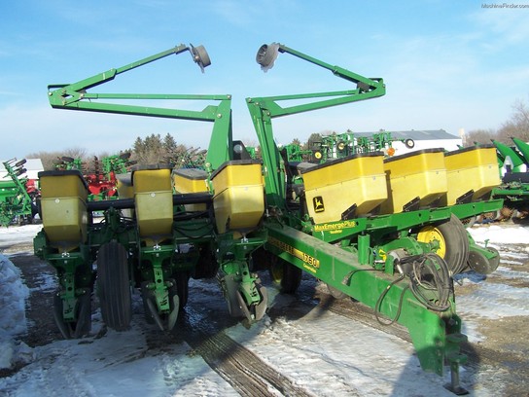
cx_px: 264
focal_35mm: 38
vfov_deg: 37.7
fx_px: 581
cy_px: 198
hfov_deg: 49.0
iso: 80
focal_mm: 6.3
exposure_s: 1/500
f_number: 4
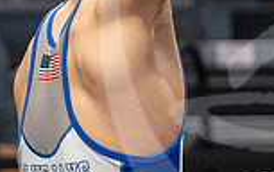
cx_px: 83
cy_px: 229
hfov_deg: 2.5
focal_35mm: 855
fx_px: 6392
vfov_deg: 1.5
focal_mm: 110
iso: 3200
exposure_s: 1/1000
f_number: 2.8
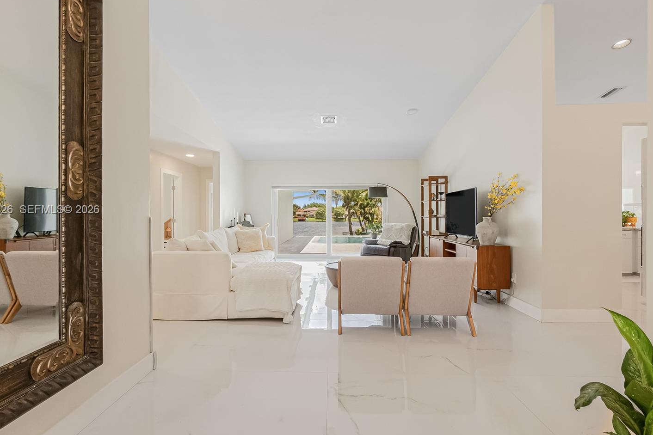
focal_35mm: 17
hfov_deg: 93.3
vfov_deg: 70.4
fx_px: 308
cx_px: 326
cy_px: 210
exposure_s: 1/100
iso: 1250
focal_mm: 10
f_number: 7.1
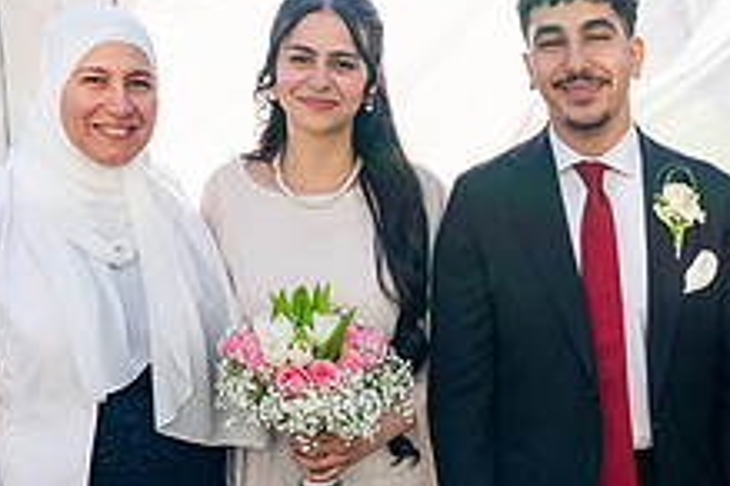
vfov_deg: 18.3
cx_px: 473
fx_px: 1500
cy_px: 388
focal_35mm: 74
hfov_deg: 27.2
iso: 200
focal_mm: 28
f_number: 3.5
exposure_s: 1/640
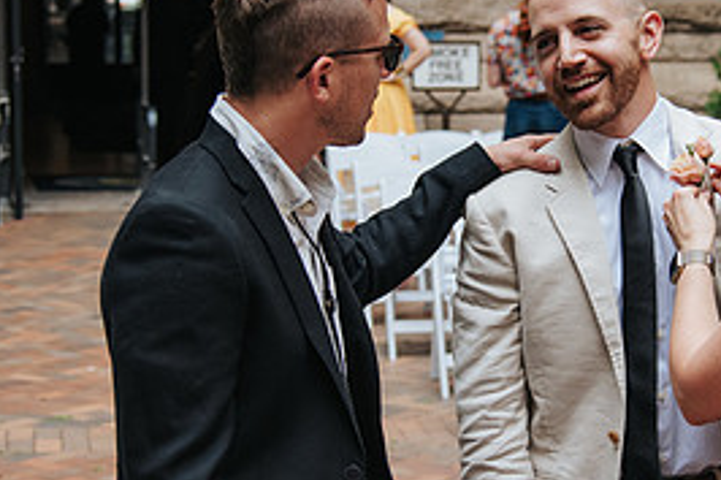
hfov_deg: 18.1
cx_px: 473
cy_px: 178
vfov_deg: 12.1
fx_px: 2262
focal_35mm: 113
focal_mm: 46
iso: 640
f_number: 4
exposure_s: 1/500
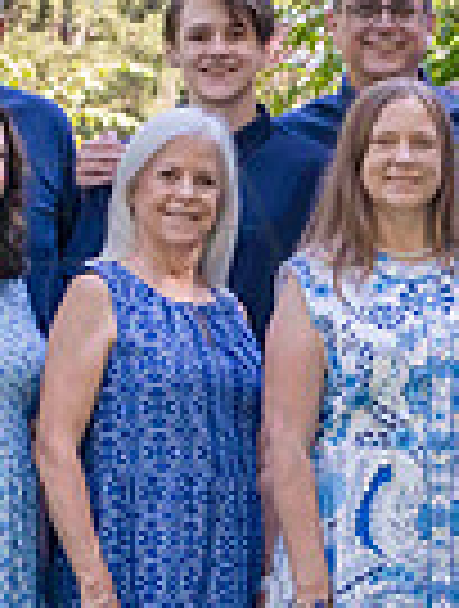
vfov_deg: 9.6
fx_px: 3625
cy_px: 435
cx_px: 418
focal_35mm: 206
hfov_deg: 7.2
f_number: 5
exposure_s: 1/320
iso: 400
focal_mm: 50
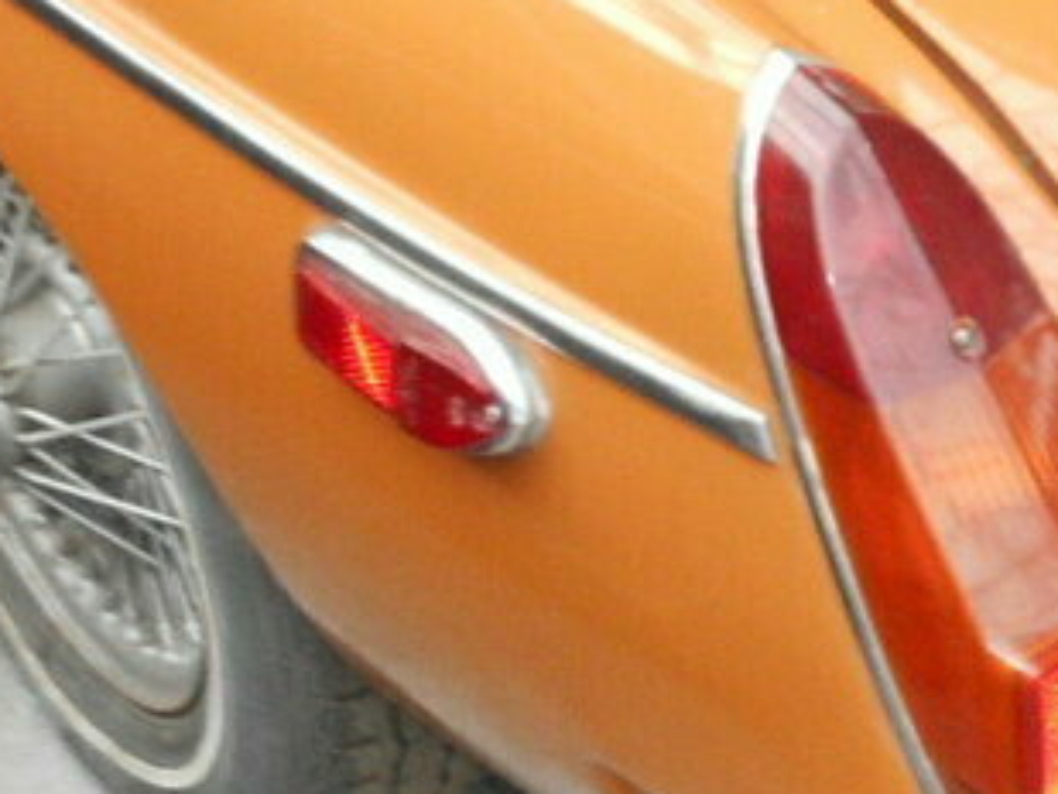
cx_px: 972
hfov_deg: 19.8
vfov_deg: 14.3
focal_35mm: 97
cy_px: -390
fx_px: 2966
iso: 140
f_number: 3.7
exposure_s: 1/30
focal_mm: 4.5
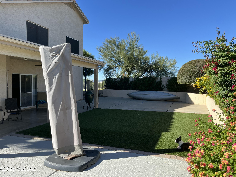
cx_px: 118
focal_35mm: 26
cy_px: 88
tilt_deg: -2.9
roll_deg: -0.5
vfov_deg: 53.1
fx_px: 177
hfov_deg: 67.3
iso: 50
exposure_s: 1/1992
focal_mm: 5.1
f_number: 1.6
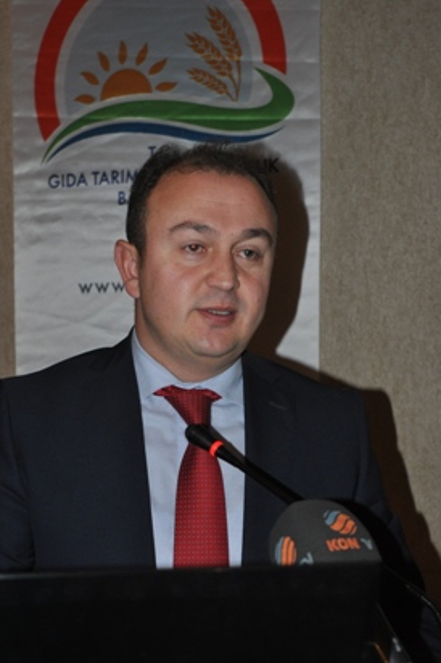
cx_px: 225
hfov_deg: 18.2
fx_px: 1380
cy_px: 348
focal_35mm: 75
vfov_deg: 27.0
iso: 800
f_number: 4.5
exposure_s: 1/60
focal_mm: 46
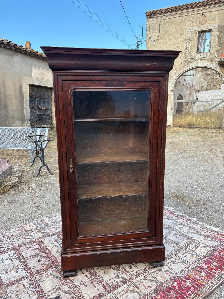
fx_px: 224
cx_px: 112
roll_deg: -0.5
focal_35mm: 26
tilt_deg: -9.0
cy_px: 150
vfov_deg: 67.3
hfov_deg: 53.1
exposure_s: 1/515
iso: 64
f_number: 1.6
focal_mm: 5.96
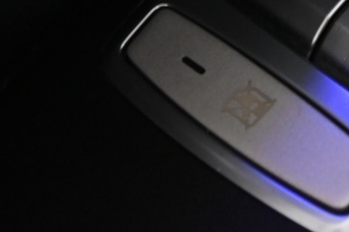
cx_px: 575
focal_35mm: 402
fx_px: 3893
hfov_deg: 5.1
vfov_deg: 3.4
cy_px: -167
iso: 2000
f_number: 4.5
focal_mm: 85
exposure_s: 1/50
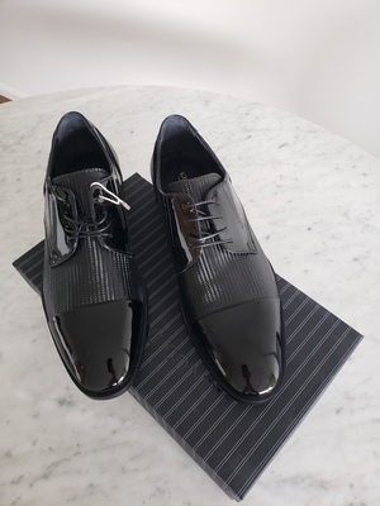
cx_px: 190
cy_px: 253
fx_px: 381
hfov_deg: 53.1
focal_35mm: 26
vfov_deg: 67.3
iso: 250
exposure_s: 1/33
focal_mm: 4.3
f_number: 2.4
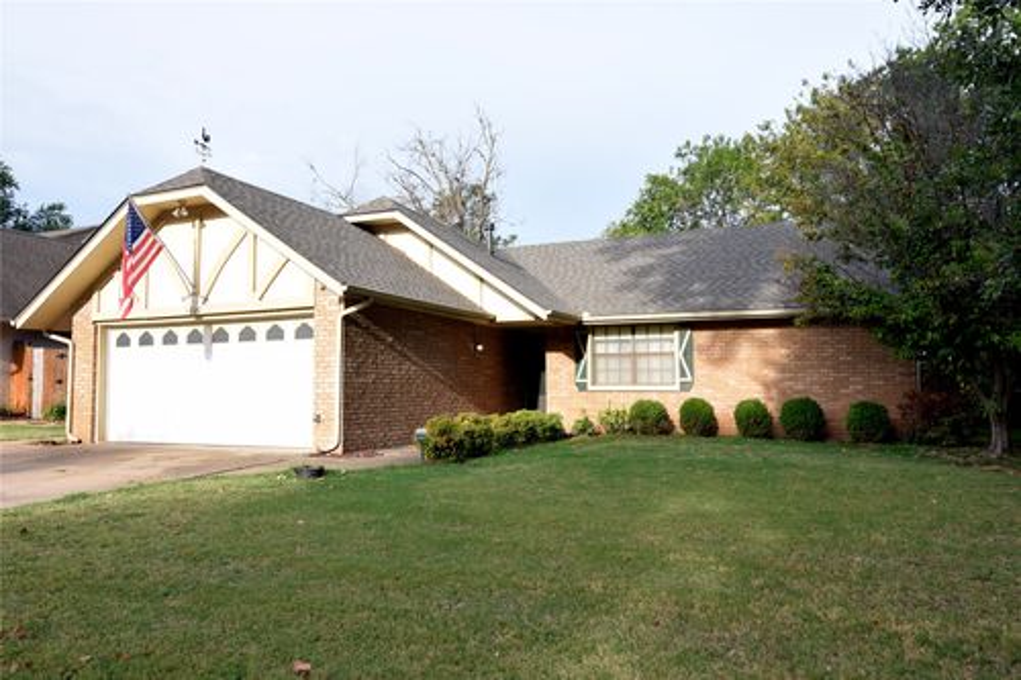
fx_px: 680
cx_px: 510
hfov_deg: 73.8
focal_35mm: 24
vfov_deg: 53.1
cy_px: 340
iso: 200
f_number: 8
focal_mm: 16
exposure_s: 1/250
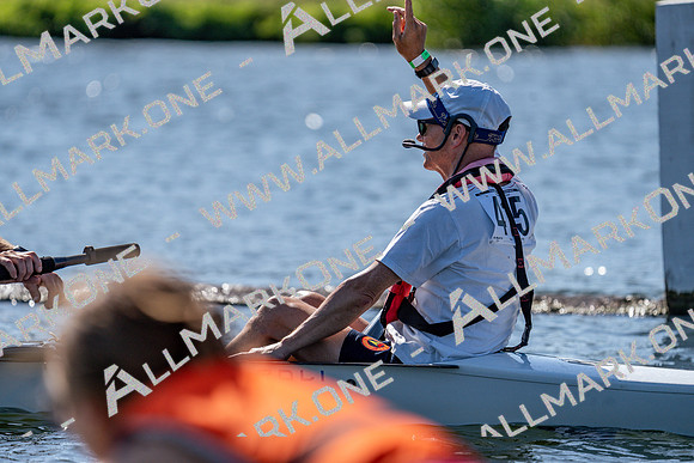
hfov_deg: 5.0
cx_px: 347
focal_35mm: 411
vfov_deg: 3.3
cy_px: 232
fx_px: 7925
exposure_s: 1/2000
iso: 250
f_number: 6.3
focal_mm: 411
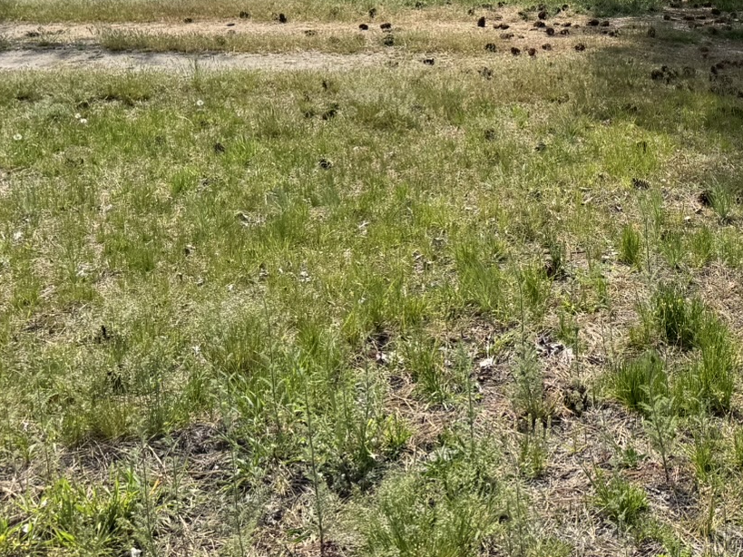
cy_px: -71
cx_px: 644
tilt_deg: -6.1
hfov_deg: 31.0
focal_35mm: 60
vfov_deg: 22.8
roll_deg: +0.9
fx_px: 1288
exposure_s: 1/4049
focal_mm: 6.76
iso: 80
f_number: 1.78
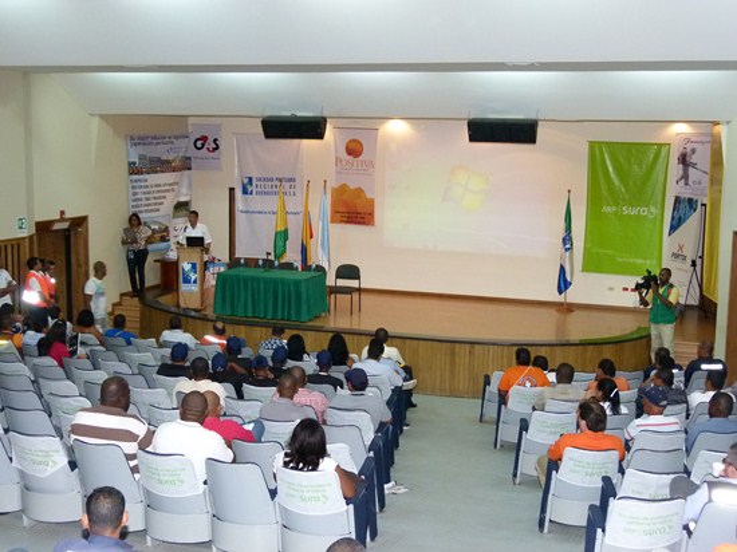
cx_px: 368
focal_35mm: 50
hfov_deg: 38.2
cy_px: 276
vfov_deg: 29.1
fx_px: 1064
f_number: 3.2
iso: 400
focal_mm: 9
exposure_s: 1/40
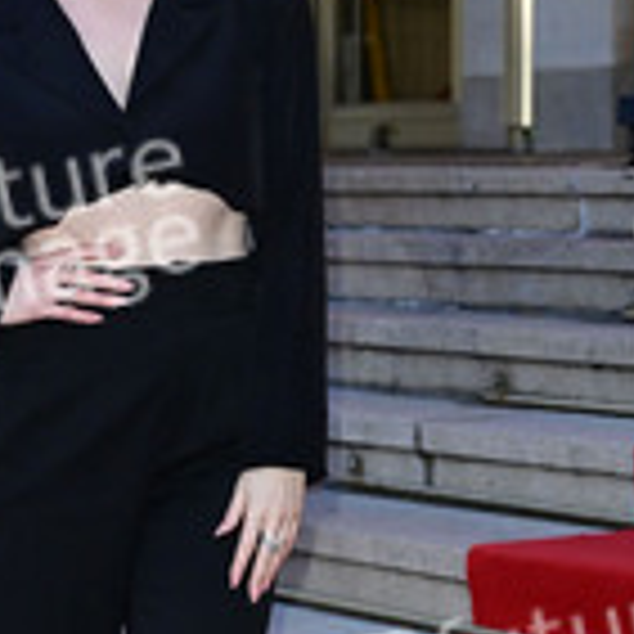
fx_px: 2590
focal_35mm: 125
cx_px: 99
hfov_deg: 13.9
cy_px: 472
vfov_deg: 13.9
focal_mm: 52
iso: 4000
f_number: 4.5
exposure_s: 1/200
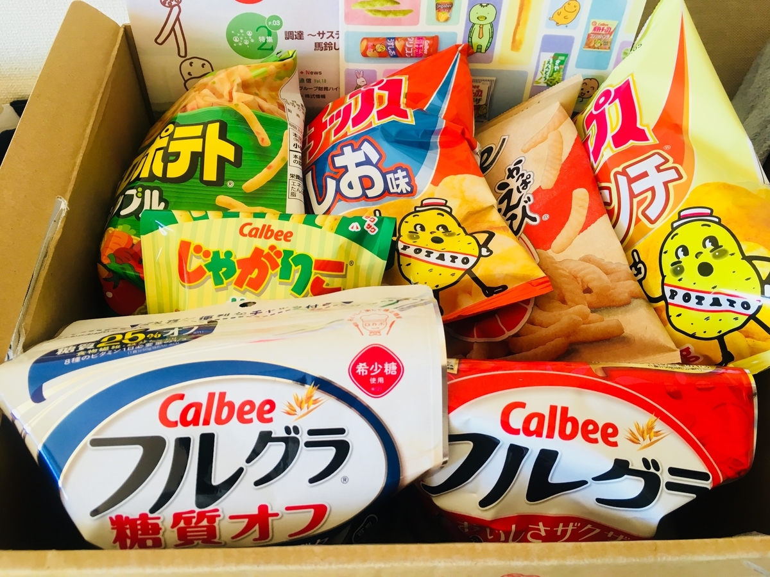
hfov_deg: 61.7
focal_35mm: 29
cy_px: 288
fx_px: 645
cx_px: 385
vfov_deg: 48.2
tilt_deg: -50.1
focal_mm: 4.15
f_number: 2.2
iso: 50
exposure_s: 1/30
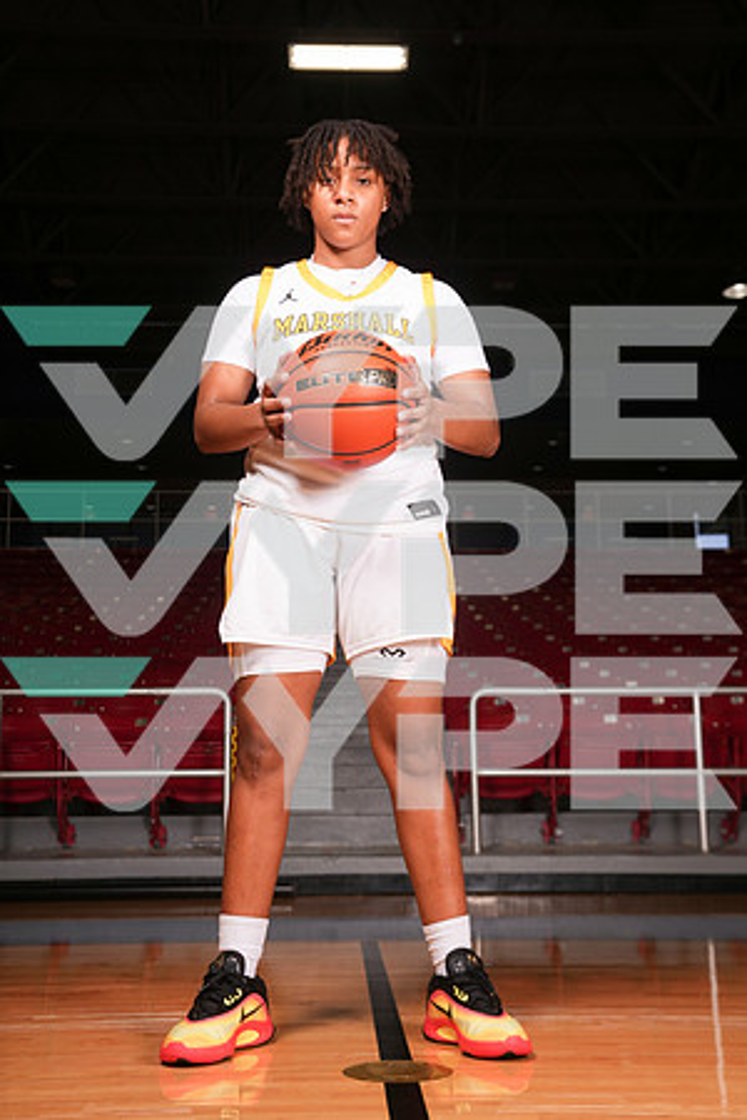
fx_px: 1276
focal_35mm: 41
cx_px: 374
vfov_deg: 47.4
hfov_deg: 32.6
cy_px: 560
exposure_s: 1/200
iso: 250
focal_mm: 41
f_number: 6.3
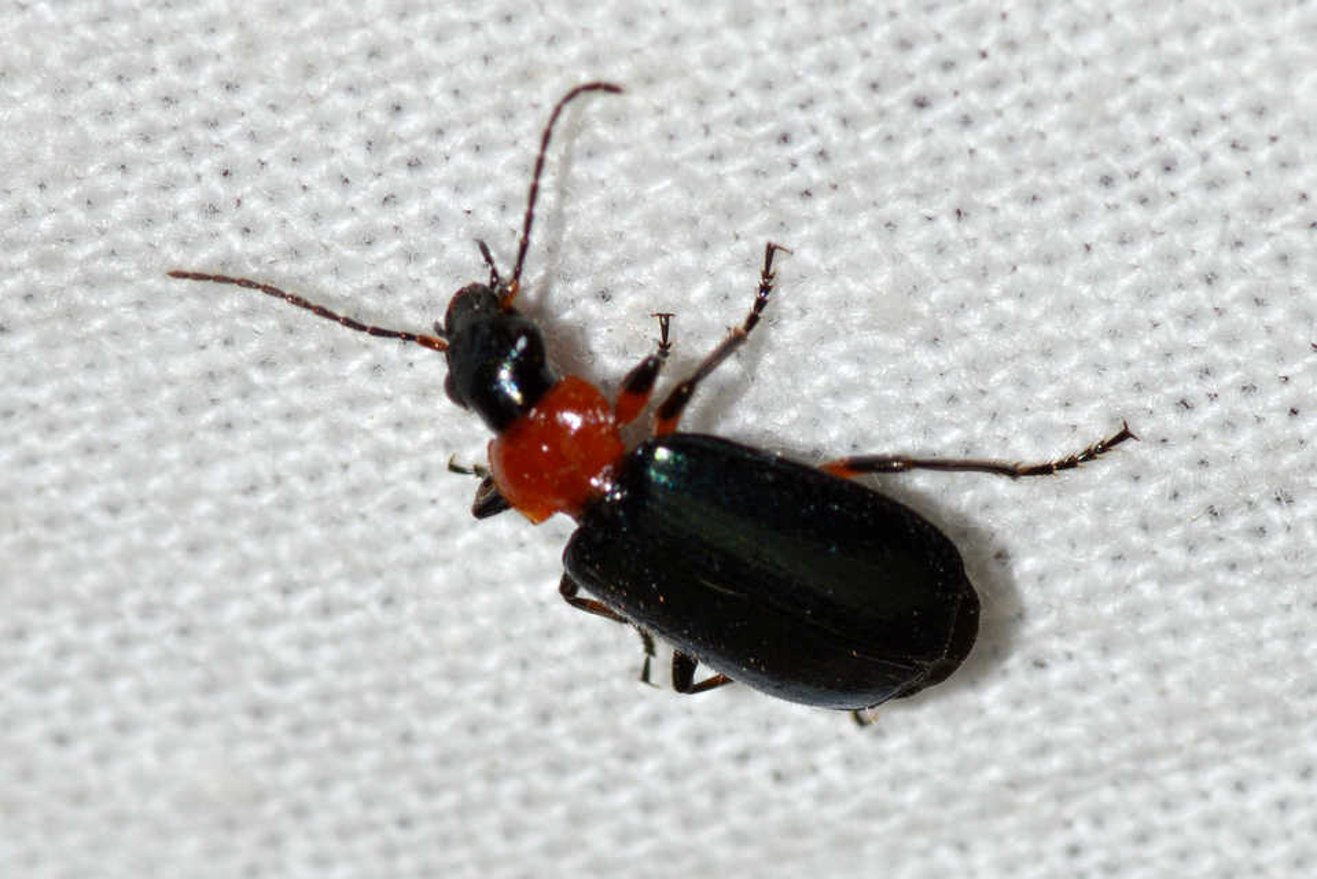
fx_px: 5489
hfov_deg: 13.7
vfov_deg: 9.2
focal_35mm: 150
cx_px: 658
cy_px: 440
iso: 100
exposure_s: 1/200
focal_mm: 100
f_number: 18
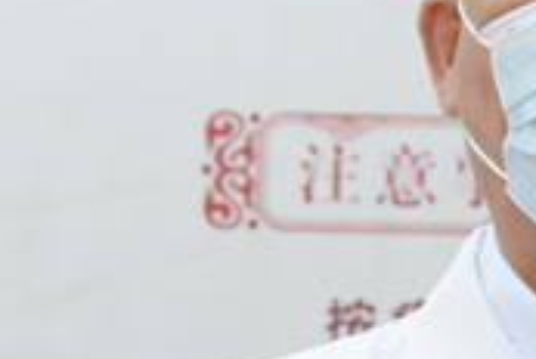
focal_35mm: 286
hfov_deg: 7.1
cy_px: 237
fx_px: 4265
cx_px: 635
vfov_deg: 4.8
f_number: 5.6
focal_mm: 62
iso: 4000
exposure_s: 1/60
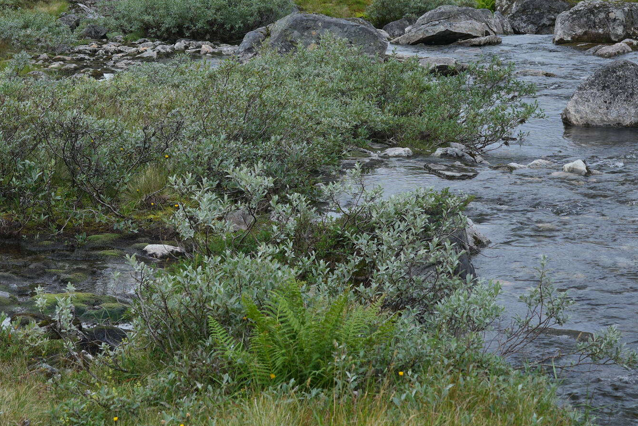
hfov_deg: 21.2
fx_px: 1701
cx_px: 228
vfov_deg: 14.2
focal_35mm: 96
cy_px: 99
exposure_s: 1/30
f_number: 8
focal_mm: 50
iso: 125
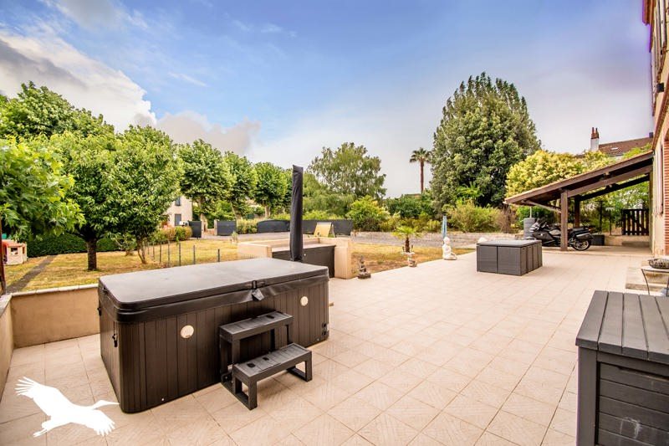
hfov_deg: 100.4
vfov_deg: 77.3
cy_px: 223
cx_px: 334
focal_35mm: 15
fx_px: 279
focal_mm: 10
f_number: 5
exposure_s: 1/640
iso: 250
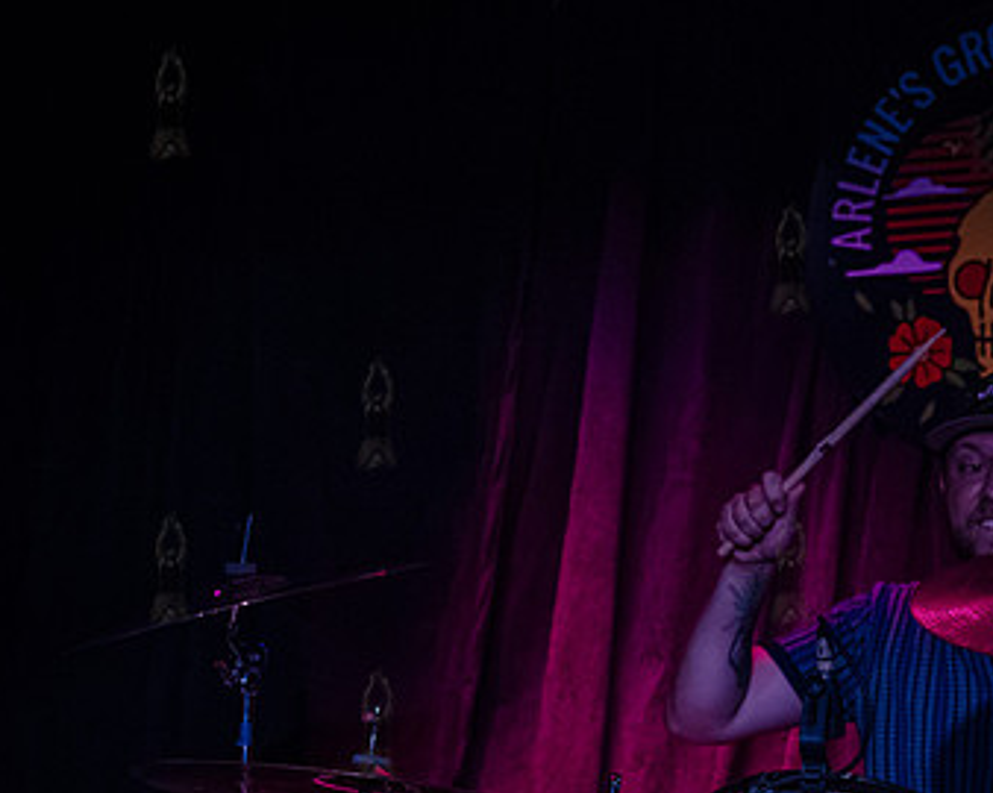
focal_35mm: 112
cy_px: 605
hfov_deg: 17.1
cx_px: 652
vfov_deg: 13.7
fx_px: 3290
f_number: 3.2
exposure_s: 1/320
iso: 16000
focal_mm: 60
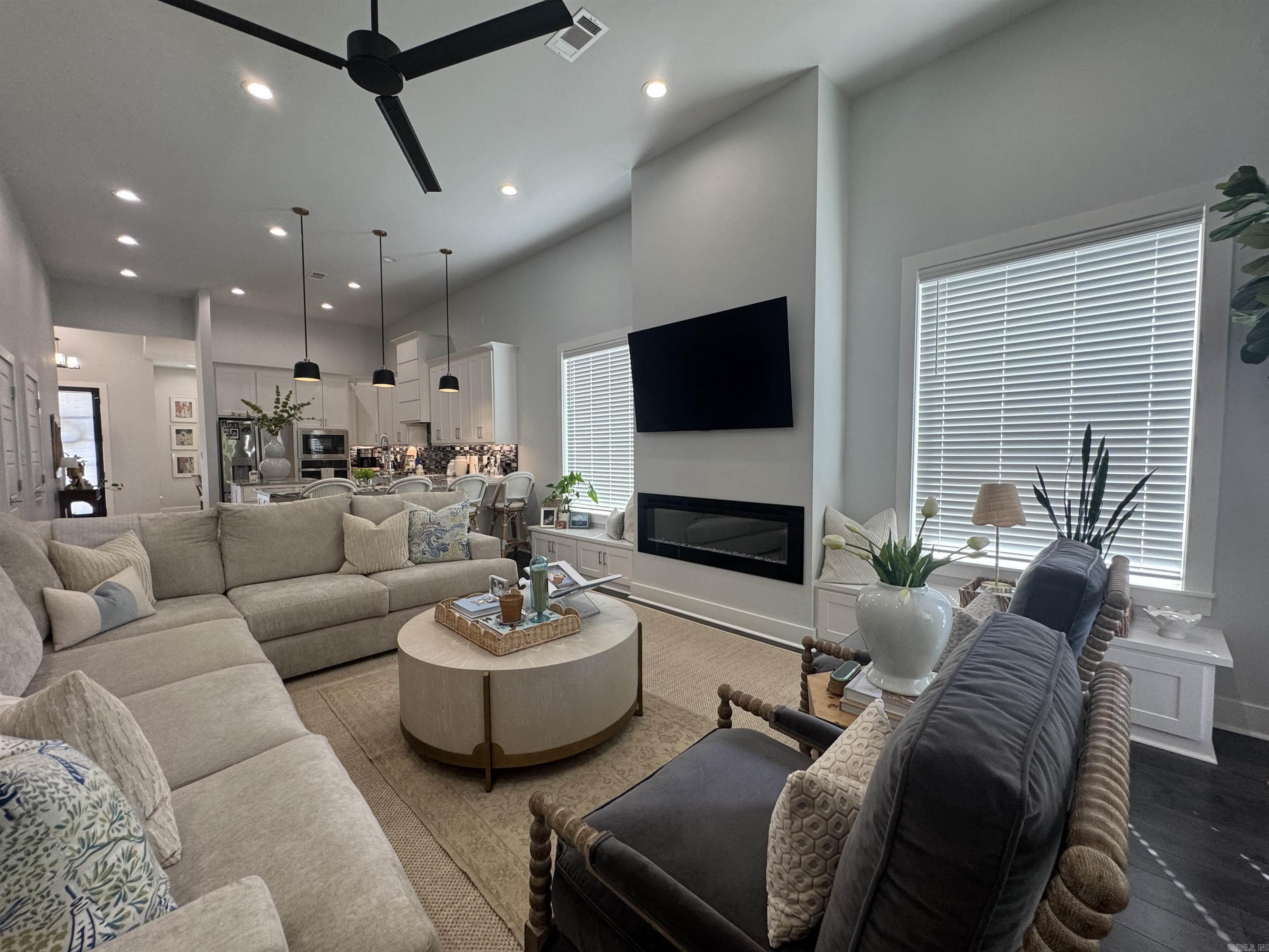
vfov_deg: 85.7
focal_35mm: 14
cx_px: 634
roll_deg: +0.4
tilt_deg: -3.2
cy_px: 476
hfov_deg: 102.1
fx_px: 513
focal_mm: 2.22
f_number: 2.2
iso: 125
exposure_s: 1/120
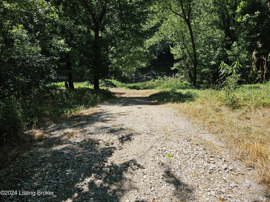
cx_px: 135
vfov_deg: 58.9
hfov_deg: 73.9
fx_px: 179
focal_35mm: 23
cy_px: 101
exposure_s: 1/1093
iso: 20
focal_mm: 6.3
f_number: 1.7
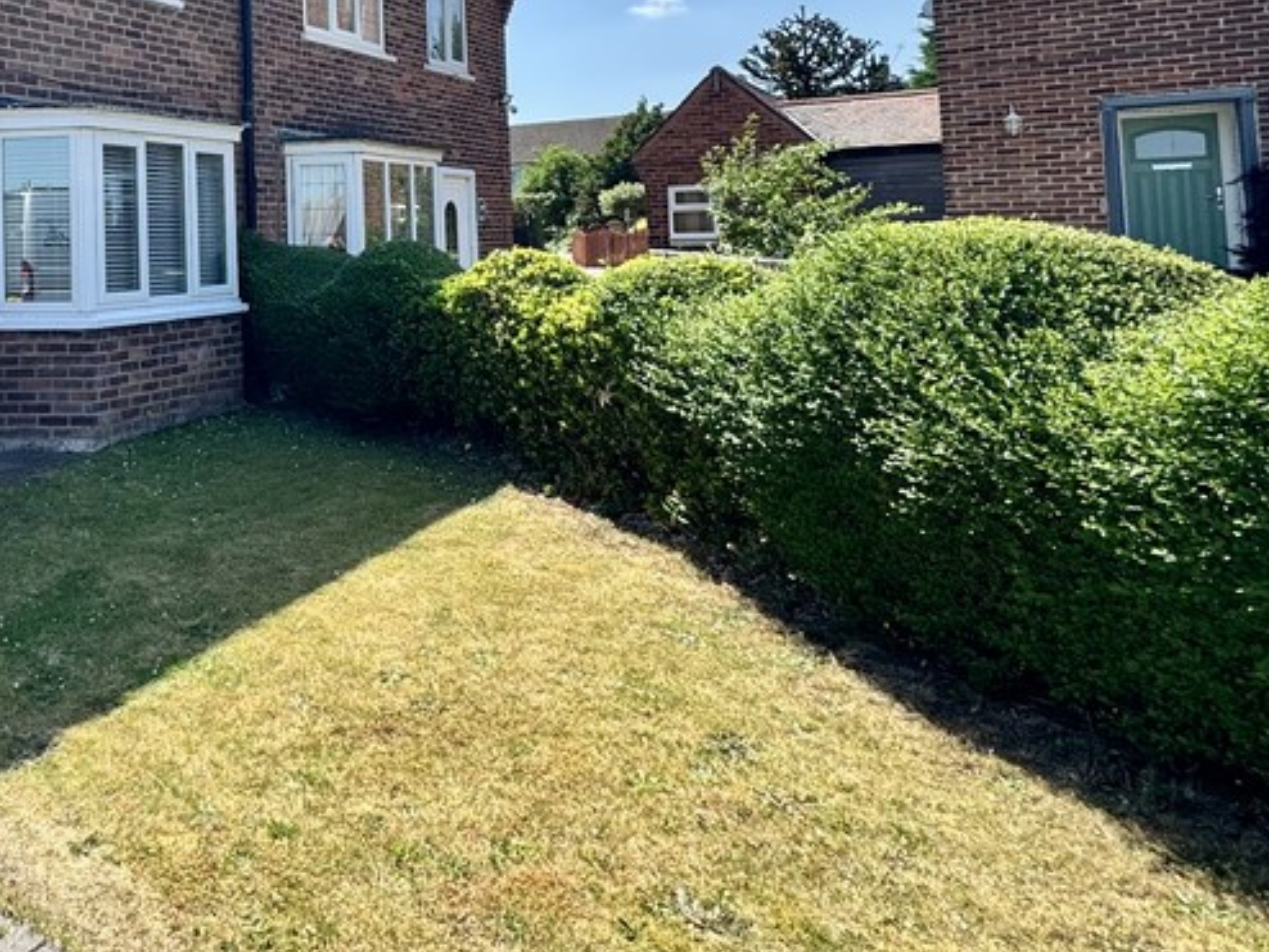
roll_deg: +1.7
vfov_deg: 45.9
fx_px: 1064
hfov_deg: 53.2
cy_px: 195
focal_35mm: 29
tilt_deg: +4.4
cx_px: 103
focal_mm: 2.22
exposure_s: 1/910
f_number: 2.2
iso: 40
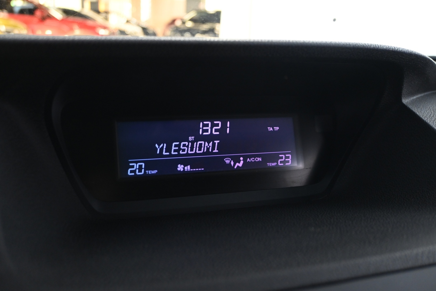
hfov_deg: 52.2
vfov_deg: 36.2
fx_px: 445
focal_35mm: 37
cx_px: 218
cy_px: 146
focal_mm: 24.5
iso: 1600
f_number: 4.2
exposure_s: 1/10
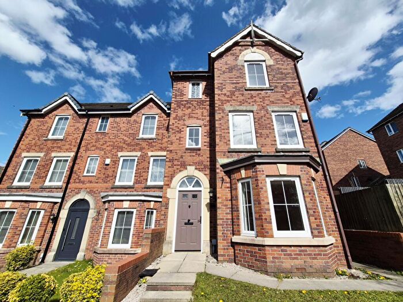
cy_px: 151
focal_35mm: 13
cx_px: 202
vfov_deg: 89.9
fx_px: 151
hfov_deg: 106.2
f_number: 2.2
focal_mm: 1.74
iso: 40
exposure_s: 1/3333
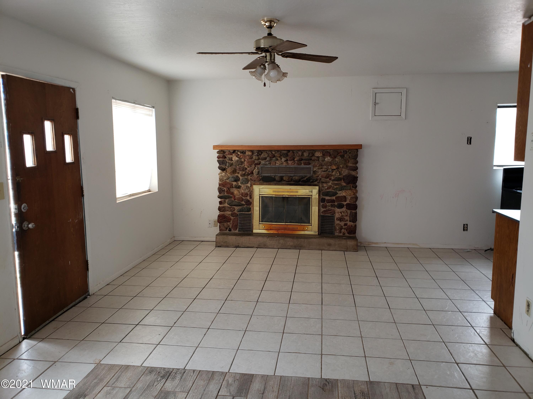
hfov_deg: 67.3
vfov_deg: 53.1
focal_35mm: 26
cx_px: 266
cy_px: 200
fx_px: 400
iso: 100
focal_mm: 4.3
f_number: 2.4
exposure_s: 1/50
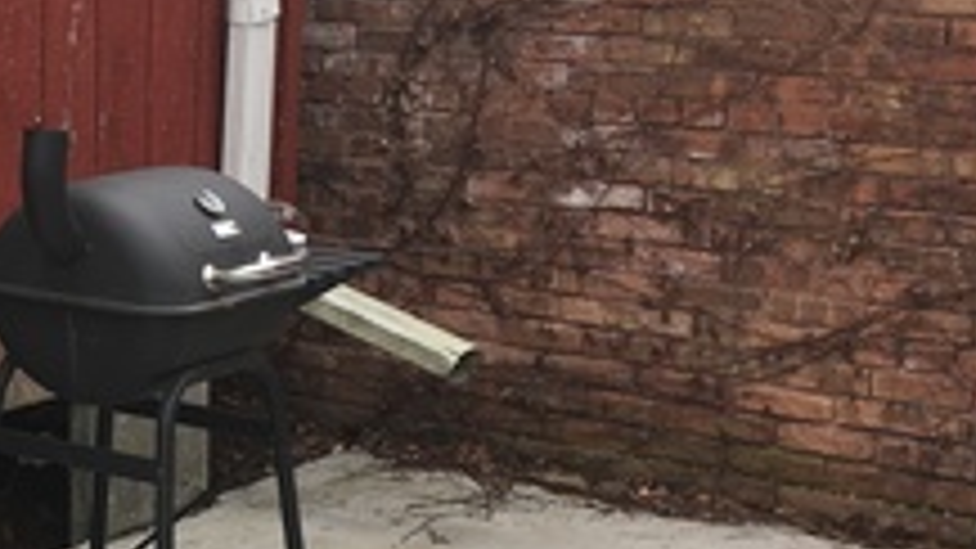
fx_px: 2407
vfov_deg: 13.0
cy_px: 166
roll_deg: +0.9
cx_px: -441
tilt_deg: -8.4
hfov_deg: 20.1
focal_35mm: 93
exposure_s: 1/192
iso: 25
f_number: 2.2
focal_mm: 4.15
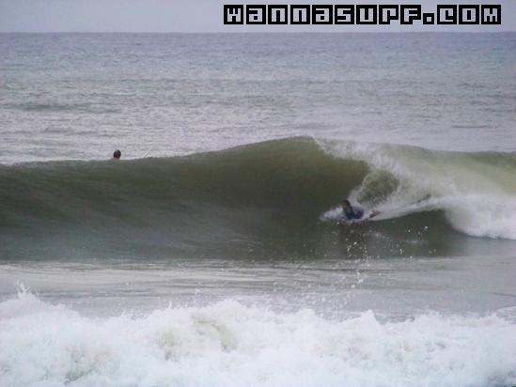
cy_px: 194
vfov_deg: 3.4
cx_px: 258
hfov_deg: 4.6
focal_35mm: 432
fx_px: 6441
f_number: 4.8
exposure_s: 1/60
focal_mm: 70.2
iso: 400
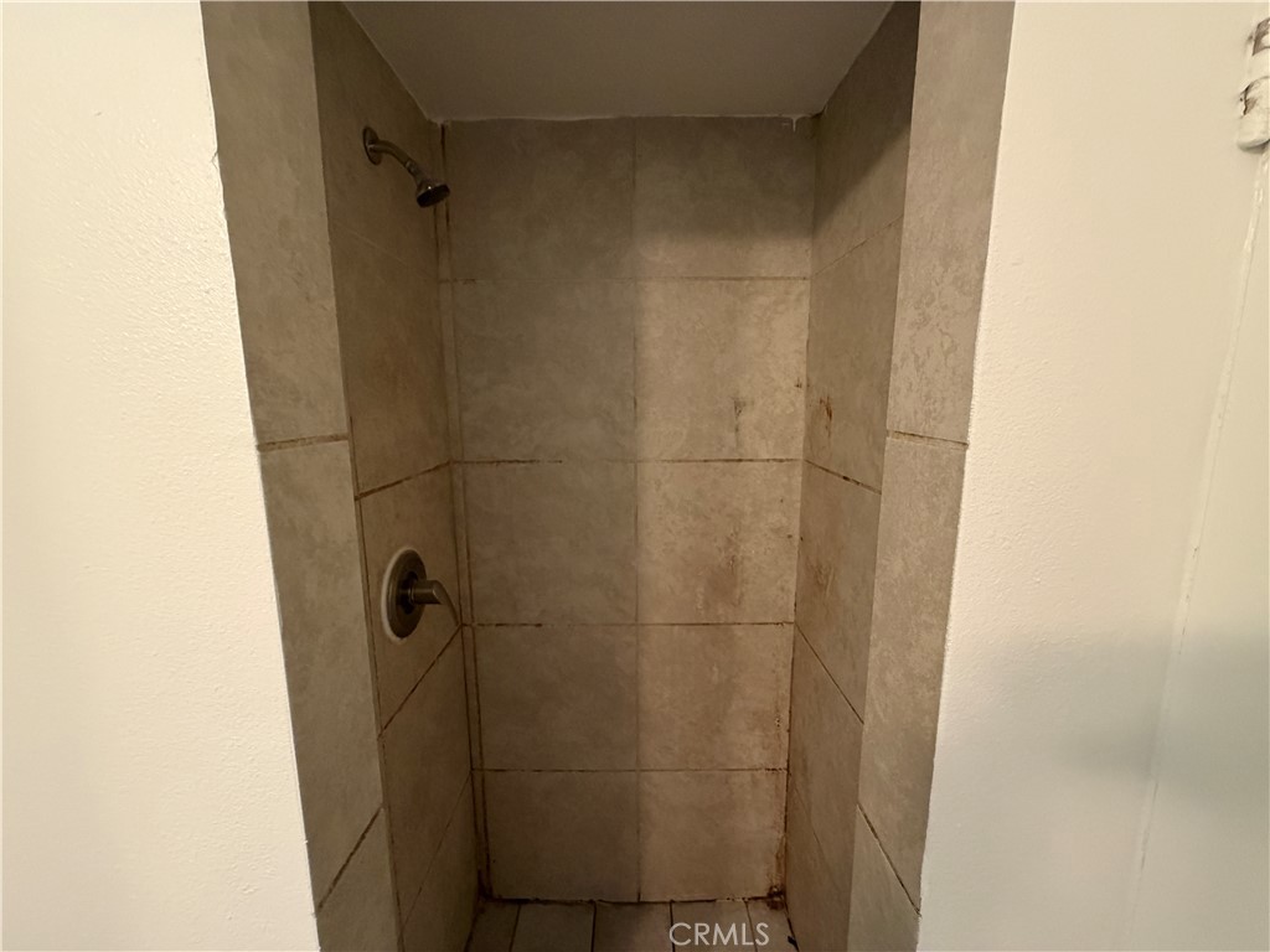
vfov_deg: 85.7
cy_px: 476
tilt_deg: -8.3
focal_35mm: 14
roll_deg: +0.4
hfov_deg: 102.1
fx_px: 514
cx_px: 635
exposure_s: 1/60
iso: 500
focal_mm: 2.22
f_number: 2.2
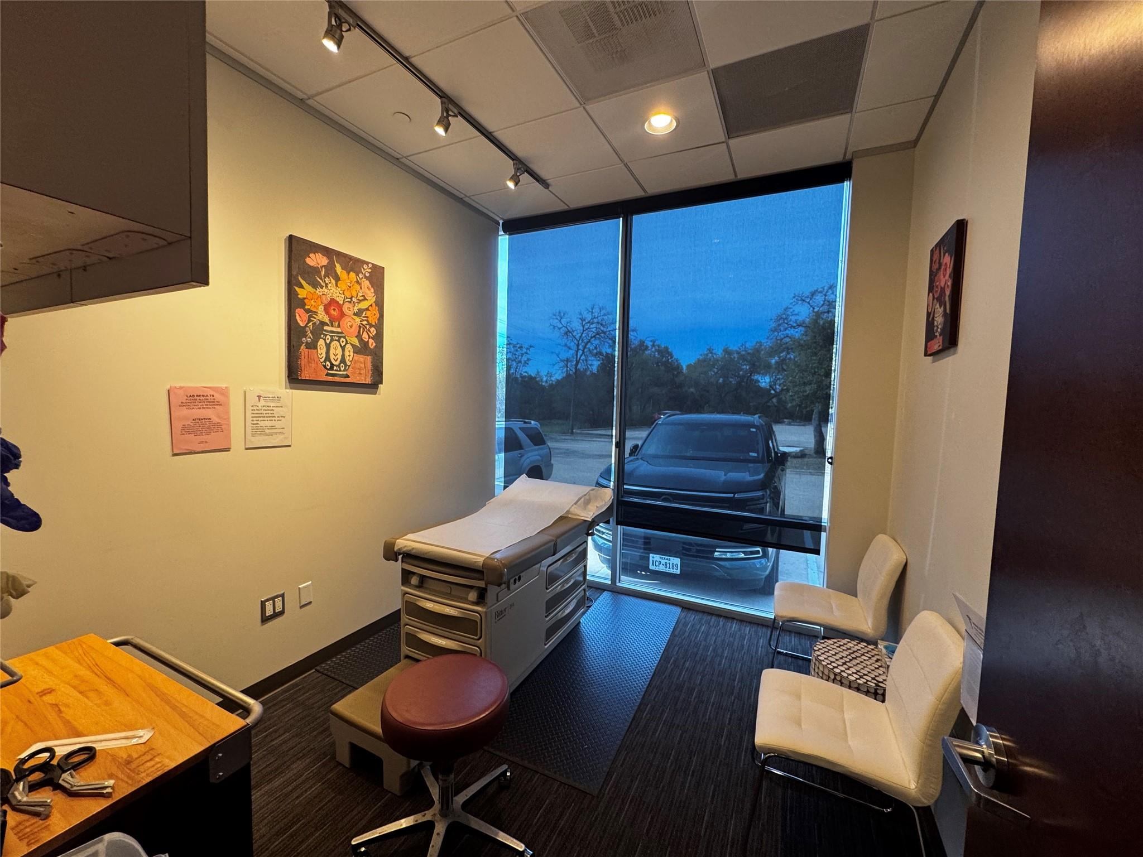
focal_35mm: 14
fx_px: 462
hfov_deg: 102.1
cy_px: 428
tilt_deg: -4.9
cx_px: 572
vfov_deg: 85.7
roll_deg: -1.3
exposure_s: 1/60
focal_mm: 2.22
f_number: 2.2
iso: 200
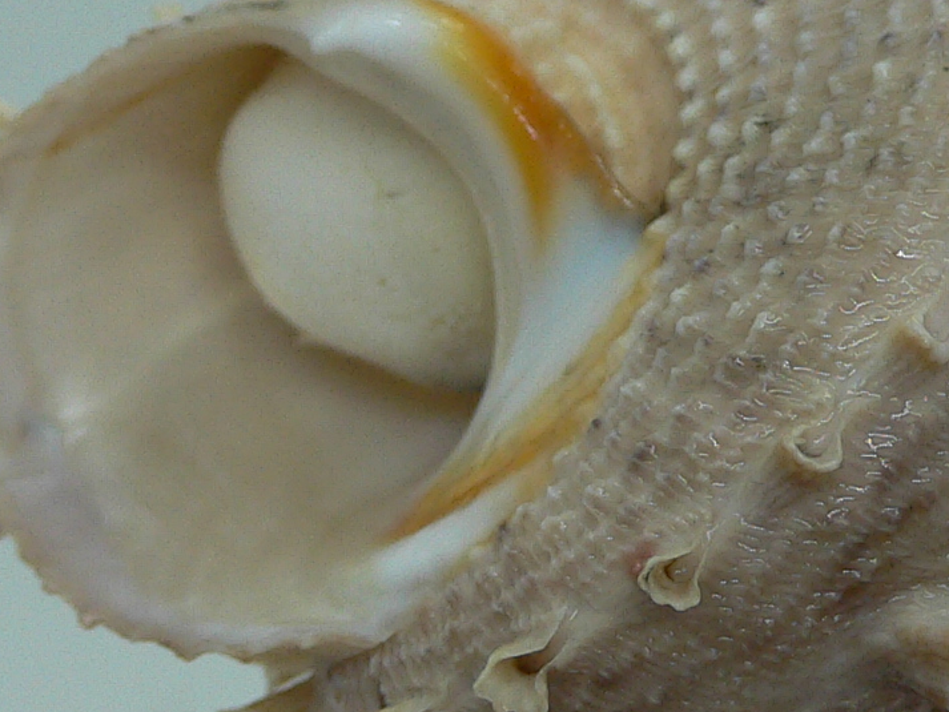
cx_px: 725
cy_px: 544
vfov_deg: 14.9
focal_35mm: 99
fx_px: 2715
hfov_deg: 19.7
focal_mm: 4.6
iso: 80
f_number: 2.8
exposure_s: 1/60
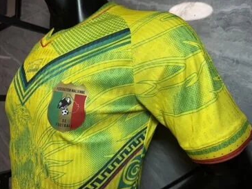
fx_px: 182
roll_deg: -2.2
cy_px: 96
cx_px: 129
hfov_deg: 69.4
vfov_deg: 54.9
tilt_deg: +0.0
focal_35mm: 25
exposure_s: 1/100
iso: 64
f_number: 1.78
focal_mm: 6.76
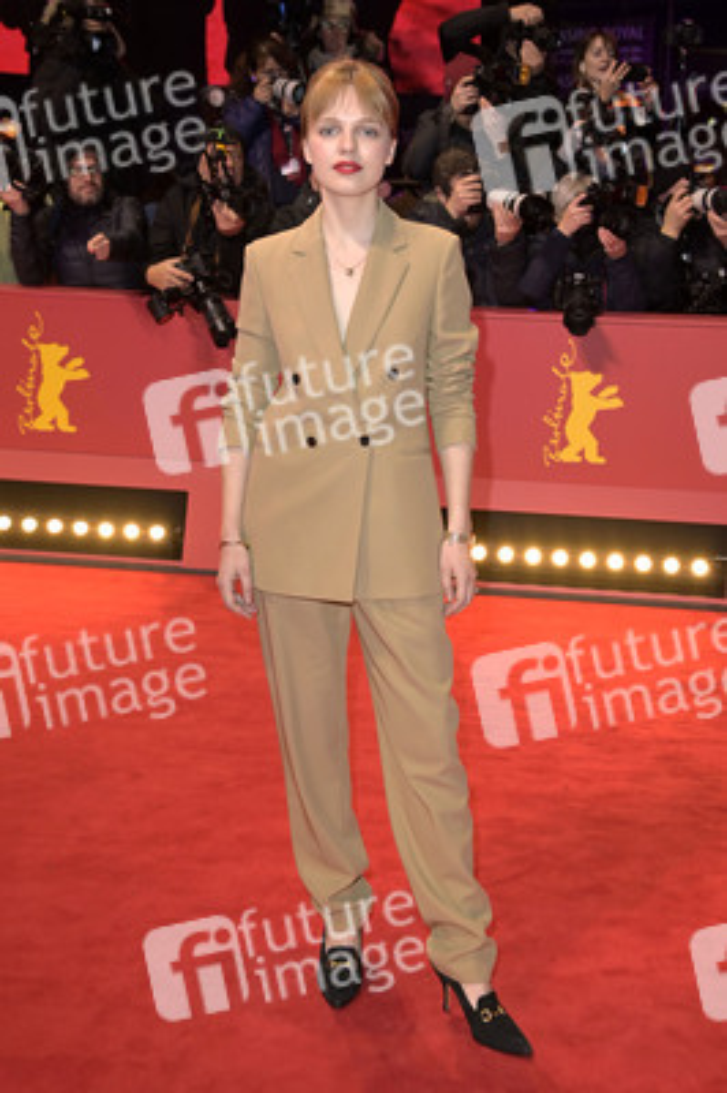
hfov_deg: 26.9
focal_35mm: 50
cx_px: 364
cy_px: 546
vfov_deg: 39.6
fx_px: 1517
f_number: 5.6
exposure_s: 1/160
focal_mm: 50
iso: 1250
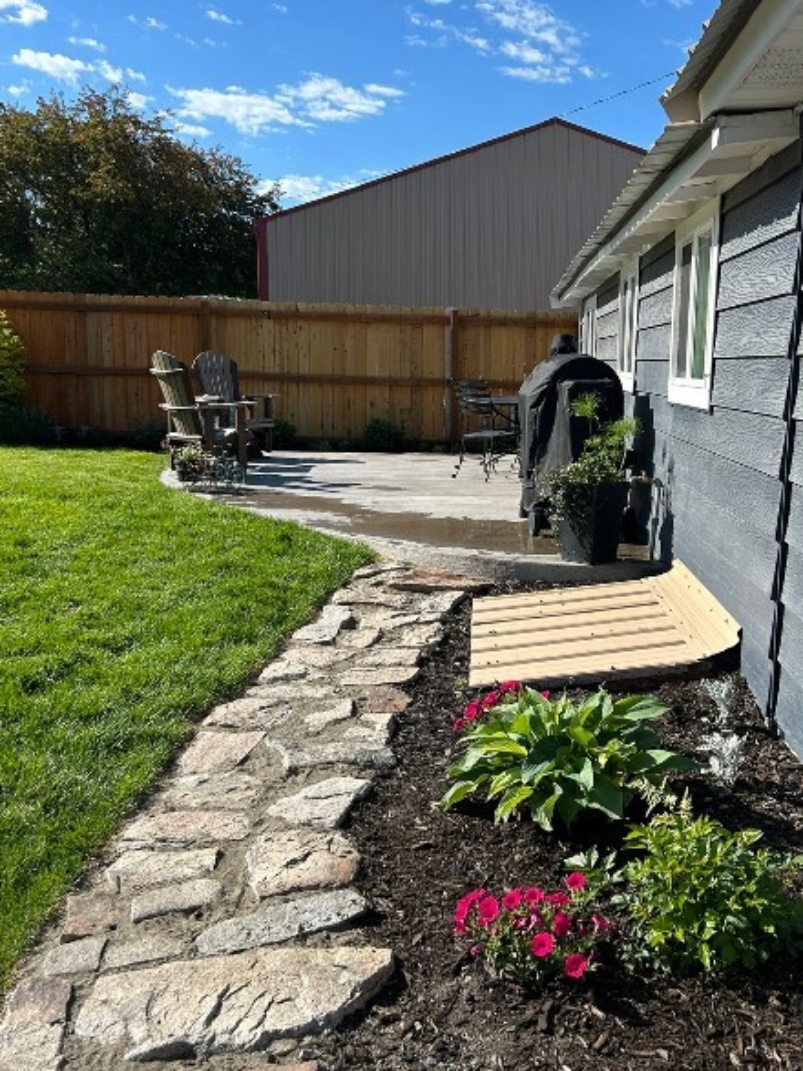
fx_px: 1052
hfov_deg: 41.6
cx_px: 471
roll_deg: -1.1
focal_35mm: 34
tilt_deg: -8.9
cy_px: 498
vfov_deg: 53.9
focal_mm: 5.7
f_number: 1.5
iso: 50
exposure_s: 1/3165
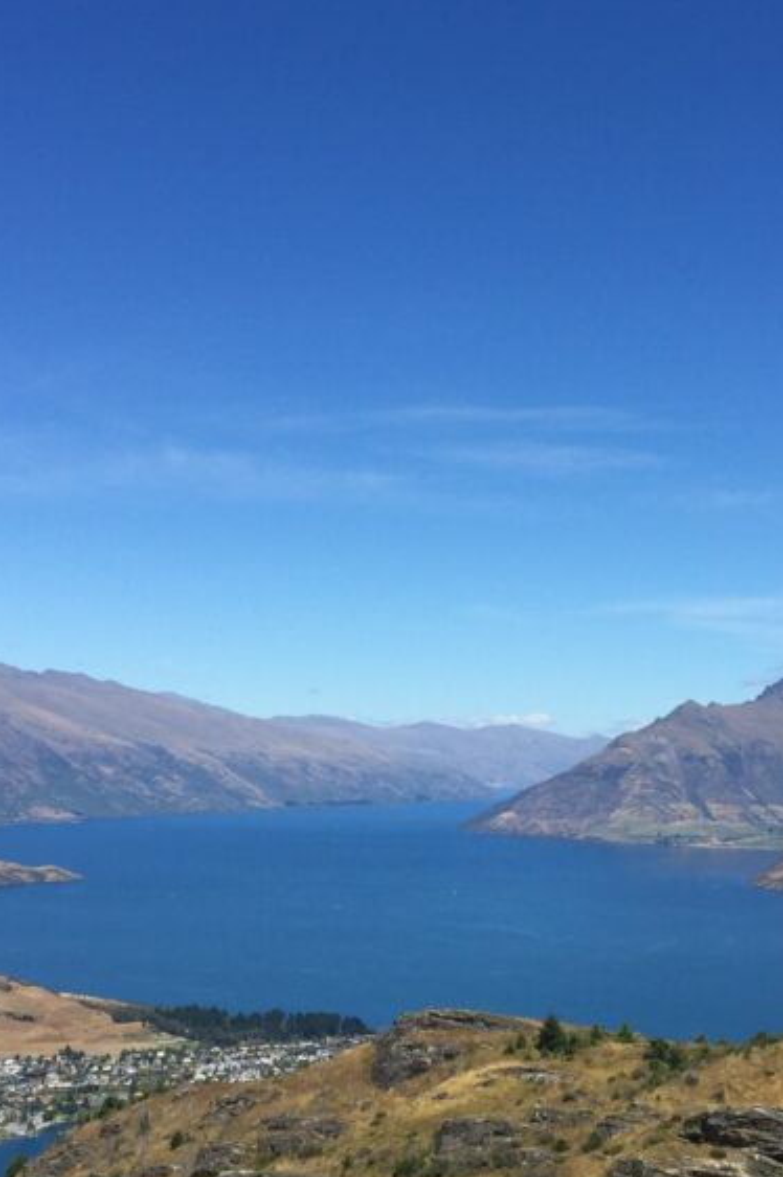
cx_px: 490
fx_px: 1796
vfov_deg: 36.2
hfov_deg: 24.5
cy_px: 664
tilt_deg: +3.5
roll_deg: -1.1
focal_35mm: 55
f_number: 2.2
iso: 32
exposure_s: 1/3049
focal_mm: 4.15
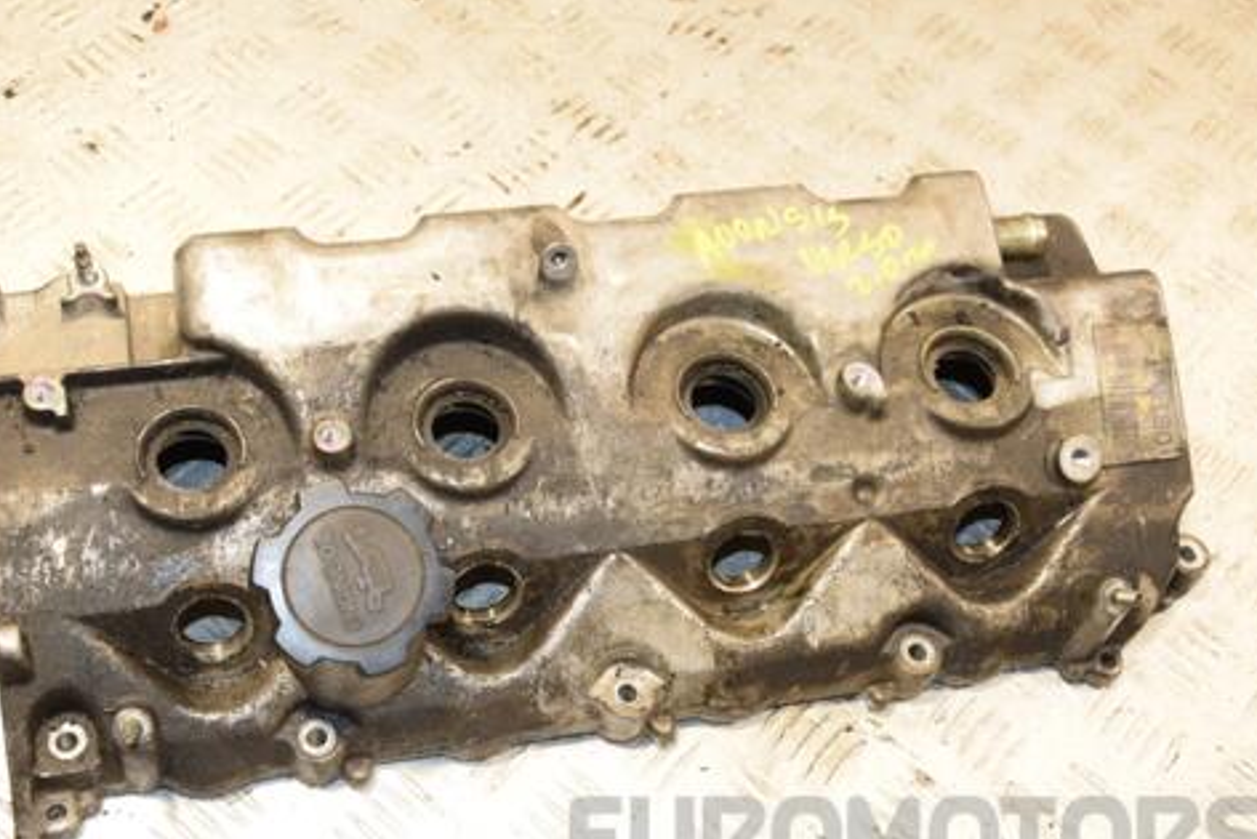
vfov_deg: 28.3
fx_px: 1664
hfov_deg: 41.2
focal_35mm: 48
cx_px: 519
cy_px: 482
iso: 800
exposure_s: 1/200
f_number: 5
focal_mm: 25
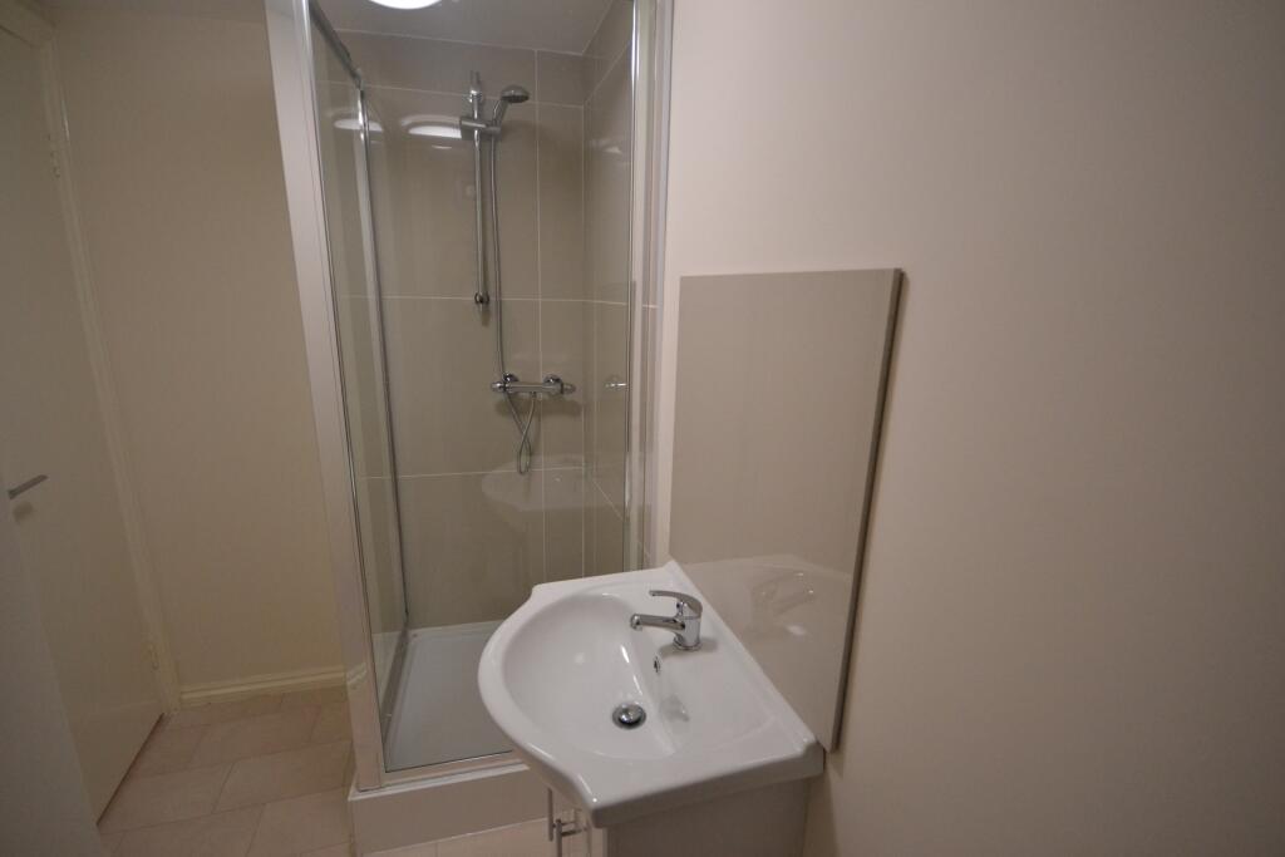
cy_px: 428
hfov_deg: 100.4
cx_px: 642
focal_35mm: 15
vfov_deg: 77.3
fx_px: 535
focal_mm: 10
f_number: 4
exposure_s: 1/60
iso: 2000
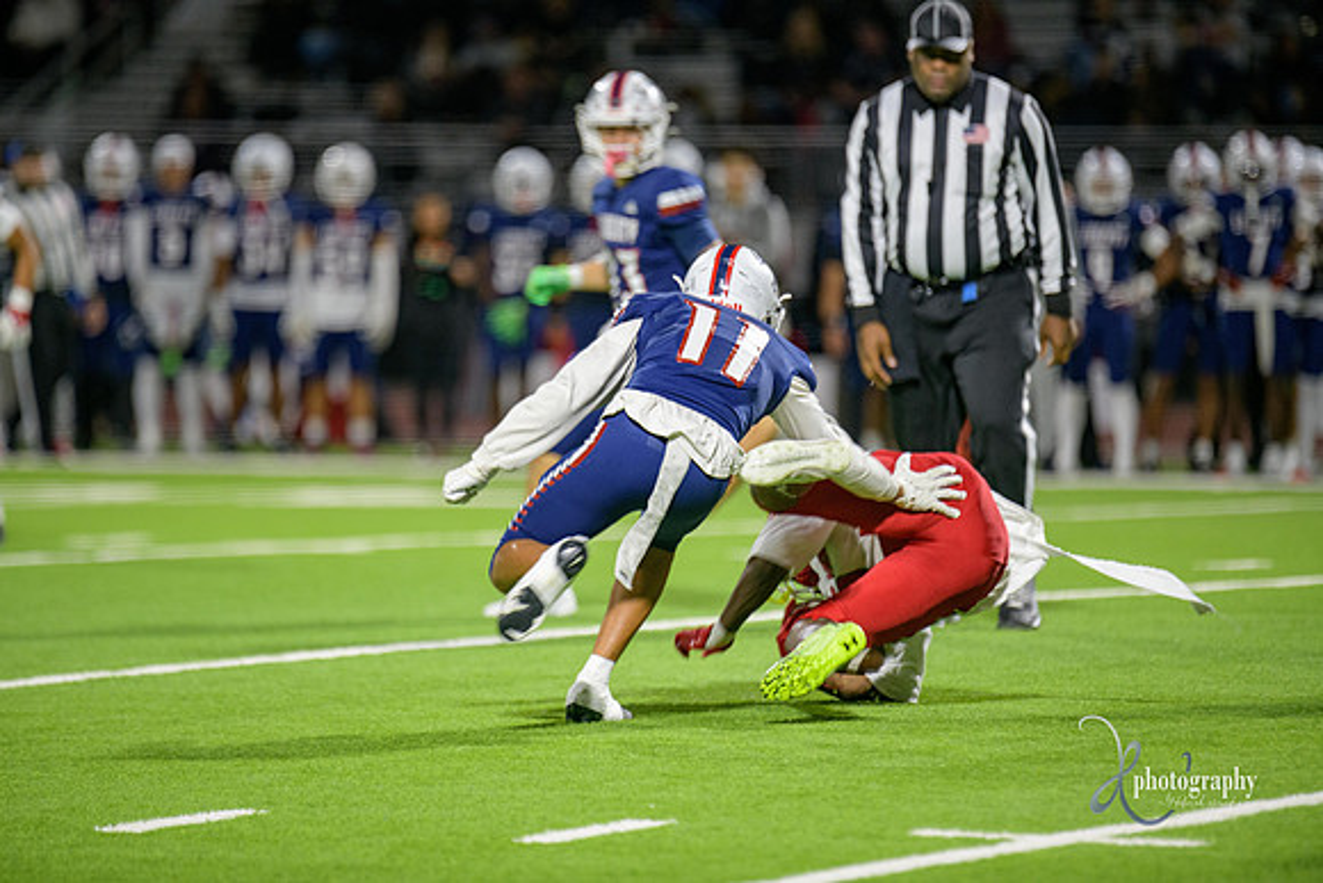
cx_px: 662
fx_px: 11027
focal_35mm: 300
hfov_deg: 6.9
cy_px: 442
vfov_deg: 4.6
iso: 2000
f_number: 2.8
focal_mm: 300
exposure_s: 1/250
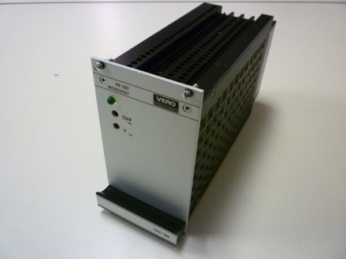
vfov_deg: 48.2
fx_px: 290
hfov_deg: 61.7
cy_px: 130
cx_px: 173
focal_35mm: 29
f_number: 3.3
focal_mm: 5.2
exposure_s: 1/25
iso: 400
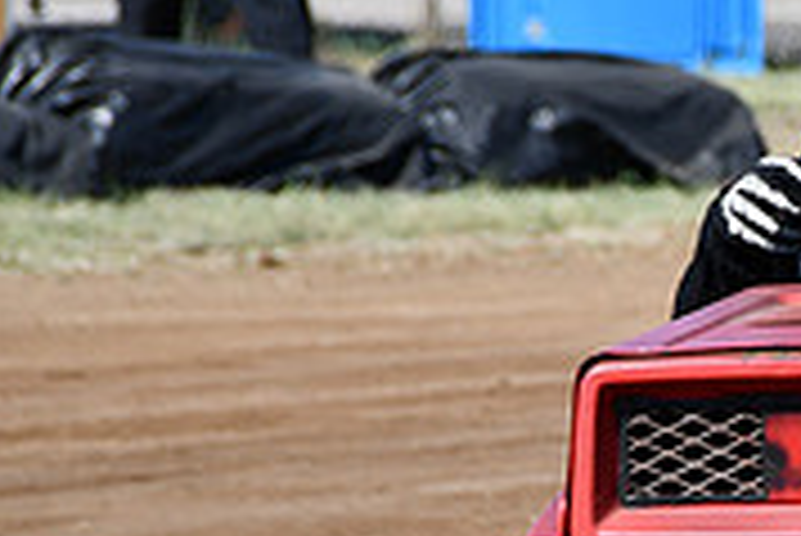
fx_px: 20063
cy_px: 426
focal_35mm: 901
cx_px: 1112
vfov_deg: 1.5
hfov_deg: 2.3
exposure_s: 1/500
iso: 200
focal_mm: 185
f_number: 8
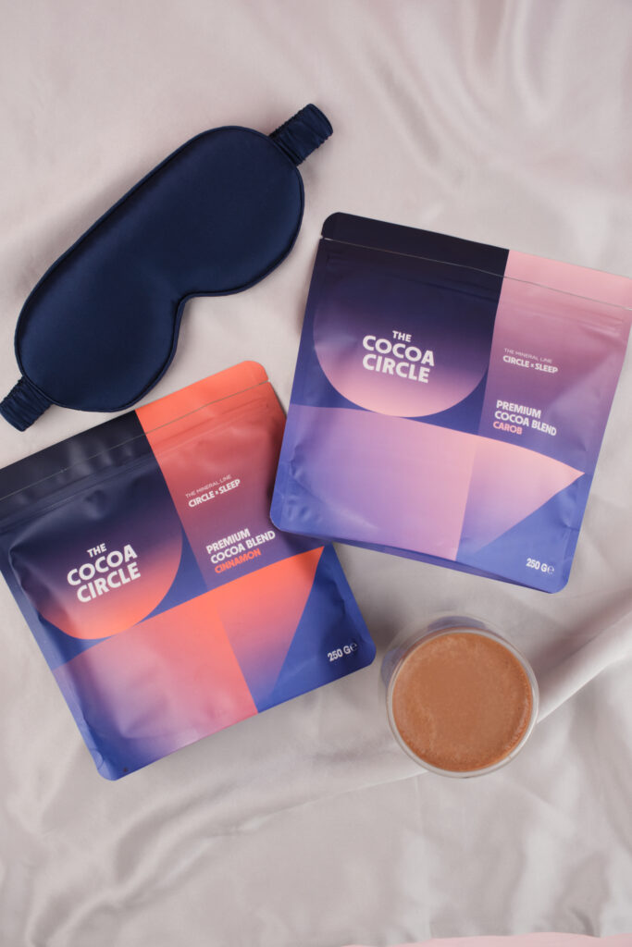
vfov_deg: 47.4
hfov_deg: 32.6
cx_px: 316
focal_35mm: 41
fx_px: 1079
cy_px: 474
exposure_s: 1/125
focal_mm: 27.6
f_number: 8
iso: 500
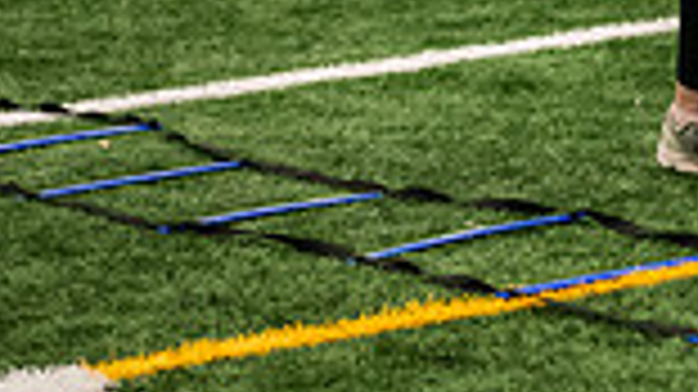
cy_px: -363
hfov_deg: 7.6
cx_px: 1220
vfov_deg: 4.4
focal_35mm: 275
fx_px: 5087
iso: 2500
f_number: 3.2
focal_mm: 70
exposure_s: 1/200
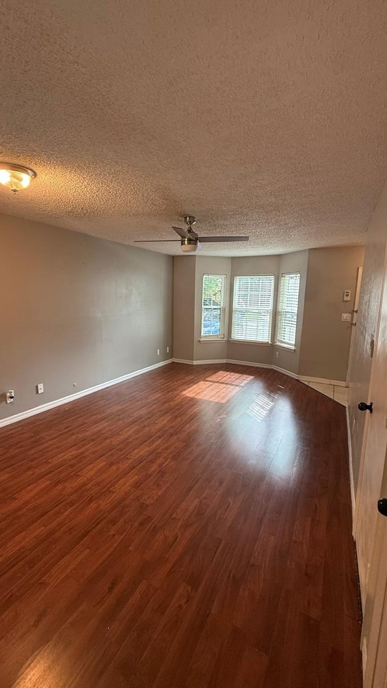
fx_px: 292
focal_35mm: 16
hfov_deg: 67.0
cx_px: 181
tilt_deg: -7.7
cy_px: 343
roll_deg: -0.8
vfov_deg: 99.4
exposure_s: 1/120
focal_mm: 2.22
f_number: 2.2
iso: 250
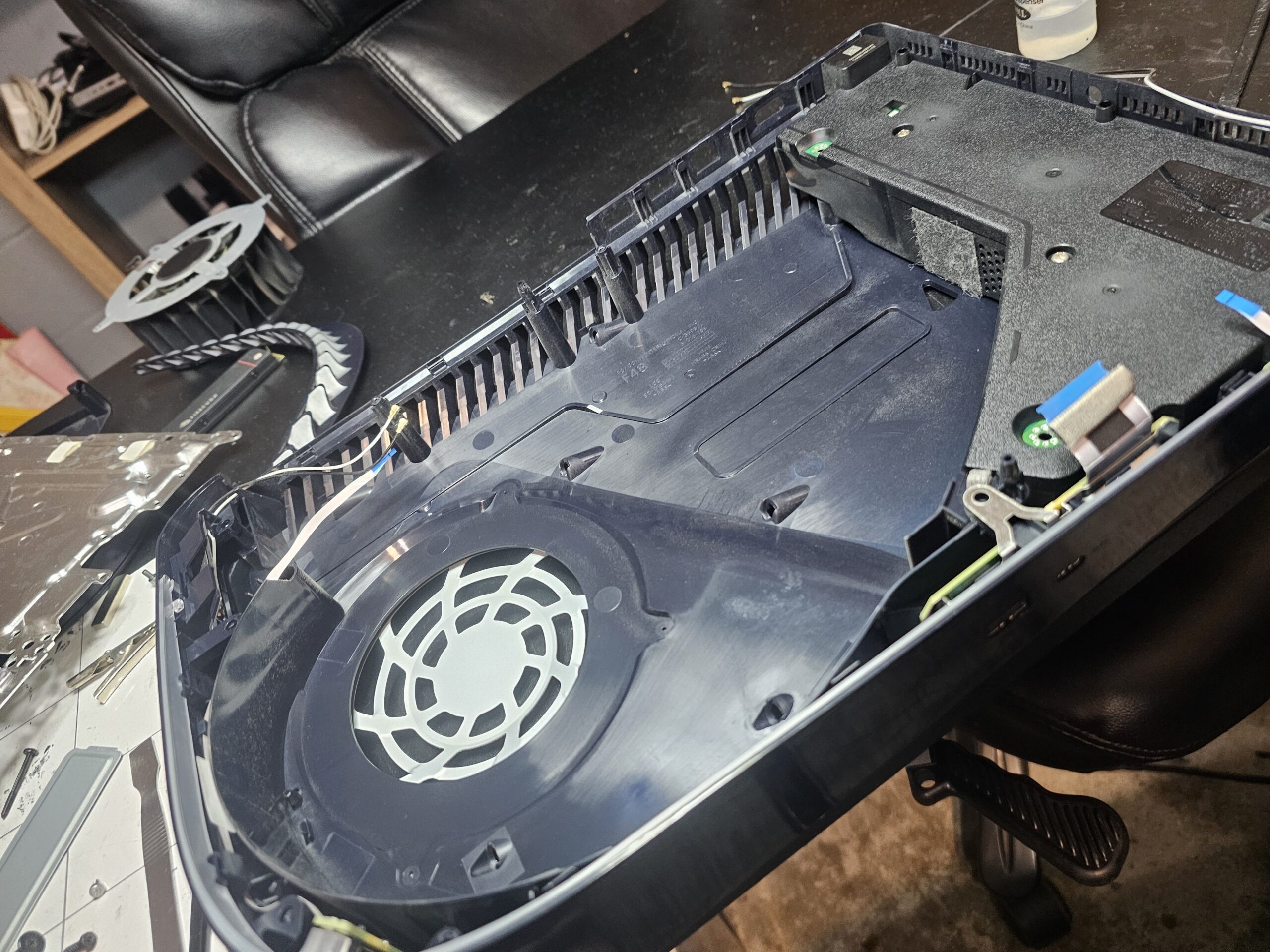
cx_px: 635
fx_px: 844
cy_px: 476
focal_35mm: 23
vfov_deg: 58.9
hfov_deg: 73.9
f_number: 1.7
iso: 800
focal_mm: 6.3
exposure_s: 1/60
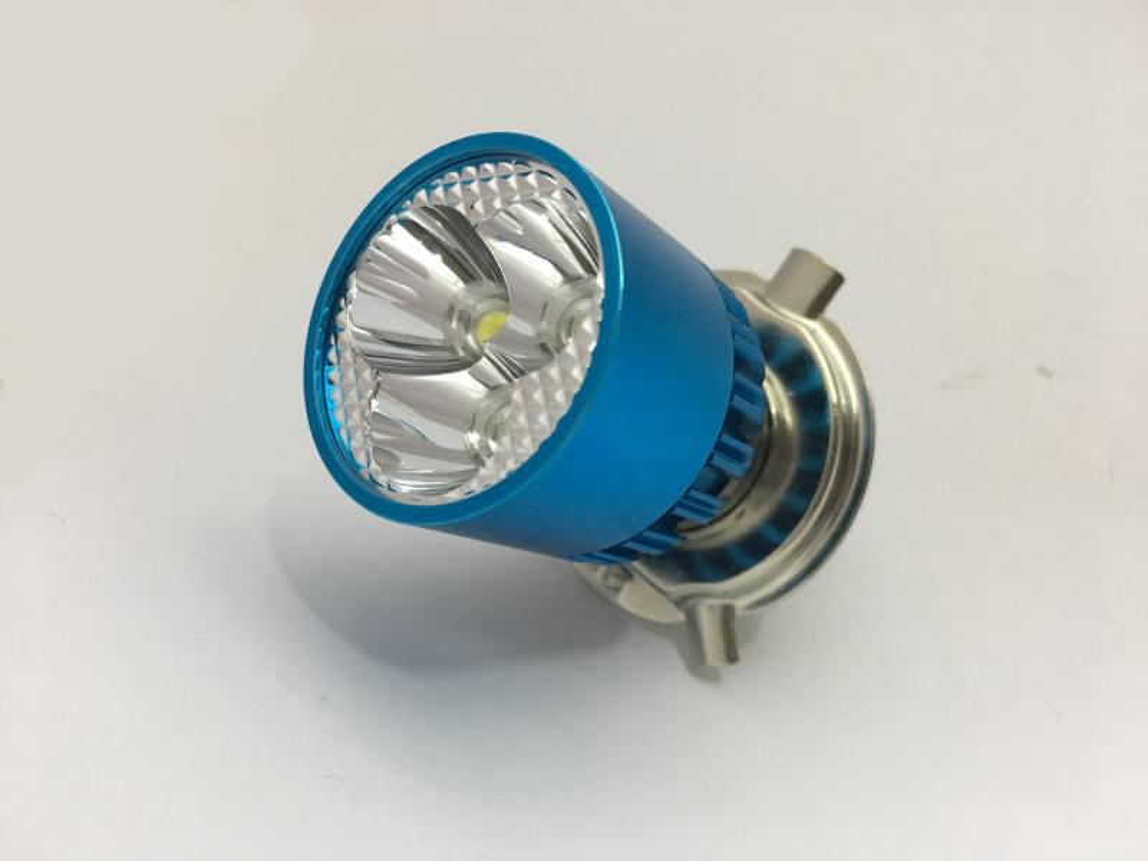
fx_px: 962
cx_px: 574
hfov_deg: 61.7
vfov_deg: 48.2
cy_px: 430
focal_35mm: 29
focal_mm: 4.15
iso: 100
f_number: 2.2
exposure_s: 1/30
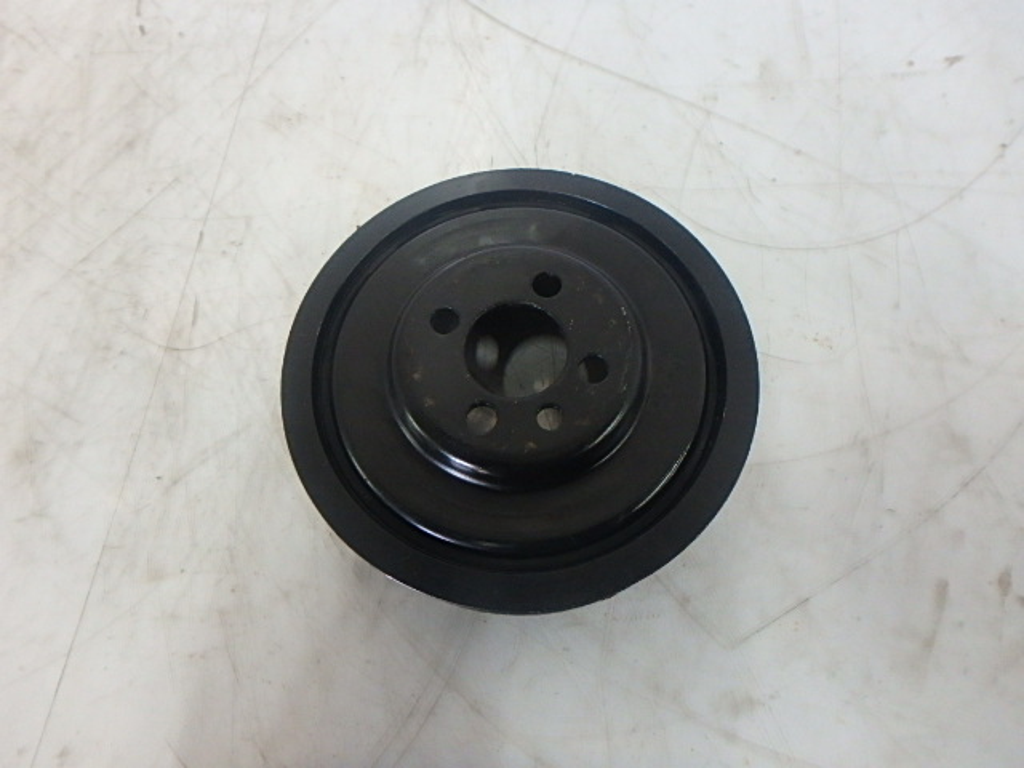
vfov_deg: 63.4
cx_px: 512
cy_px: 384
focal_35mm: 21
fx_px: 621
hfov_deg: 79.0
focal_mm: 3.7
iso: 640
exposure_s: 1/30
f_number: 3.5
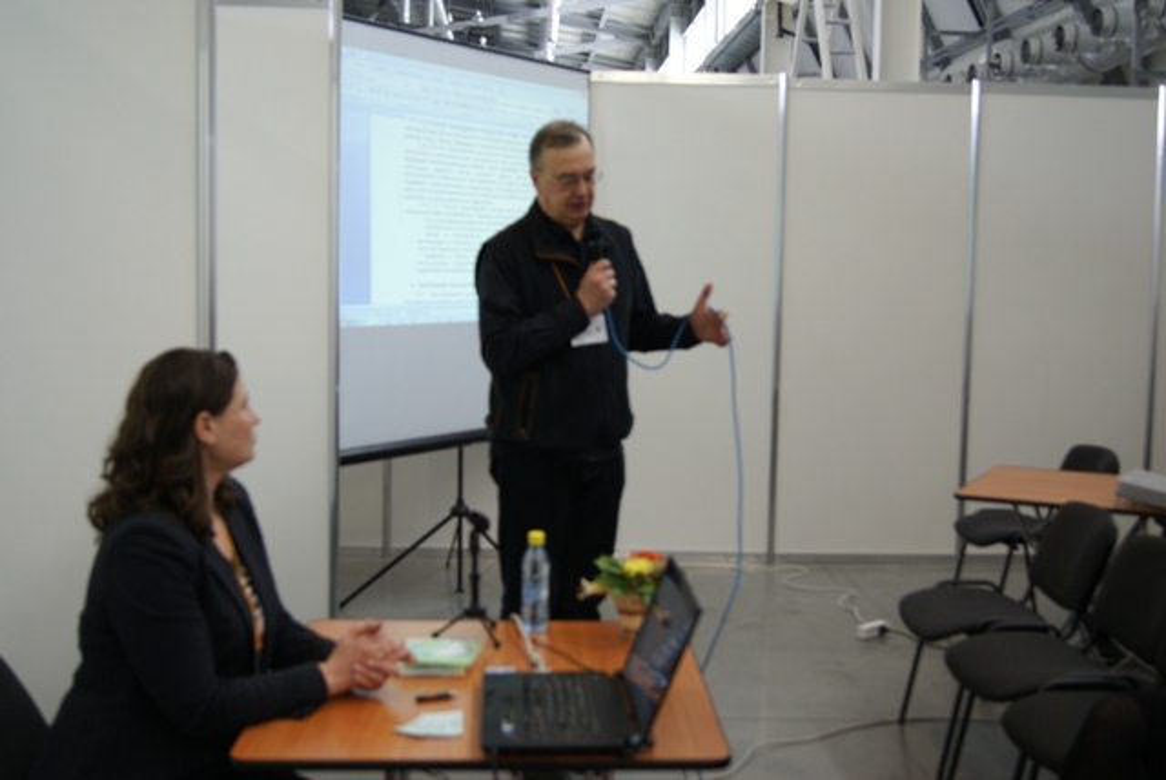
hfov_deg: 49.5
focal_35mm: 39
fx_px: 1264
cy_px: 390
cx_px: 583
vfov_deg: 34.3
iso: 250
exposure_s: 1/50
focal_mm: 26
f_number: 4.5
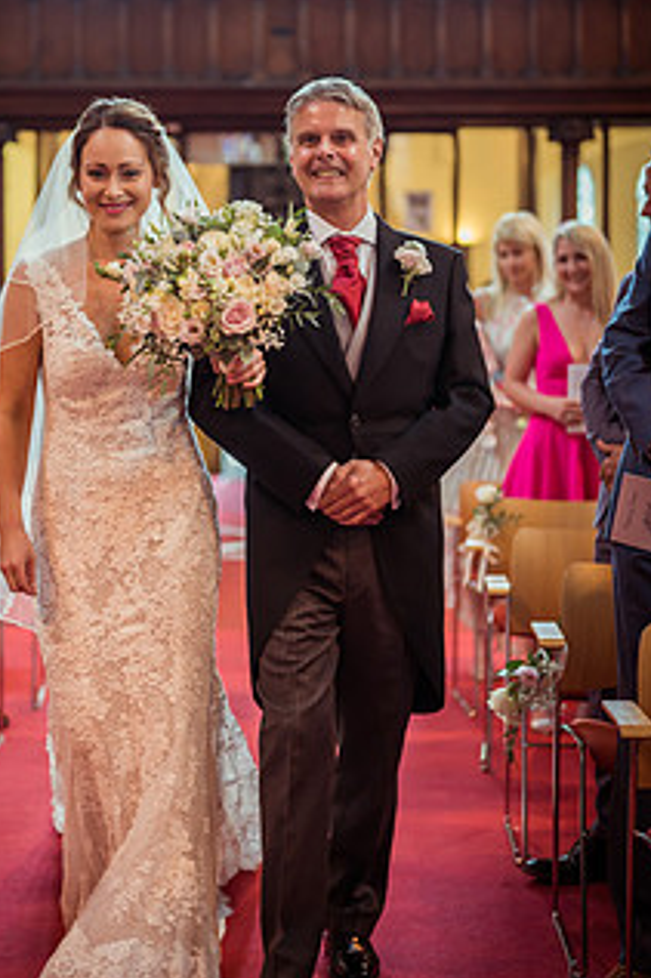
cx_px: 214
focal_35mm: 71
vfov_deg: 28.4
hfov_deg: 19.1
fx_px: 1928
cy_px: 413
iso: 560
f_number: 1.8
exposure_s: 1/160
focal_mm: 50
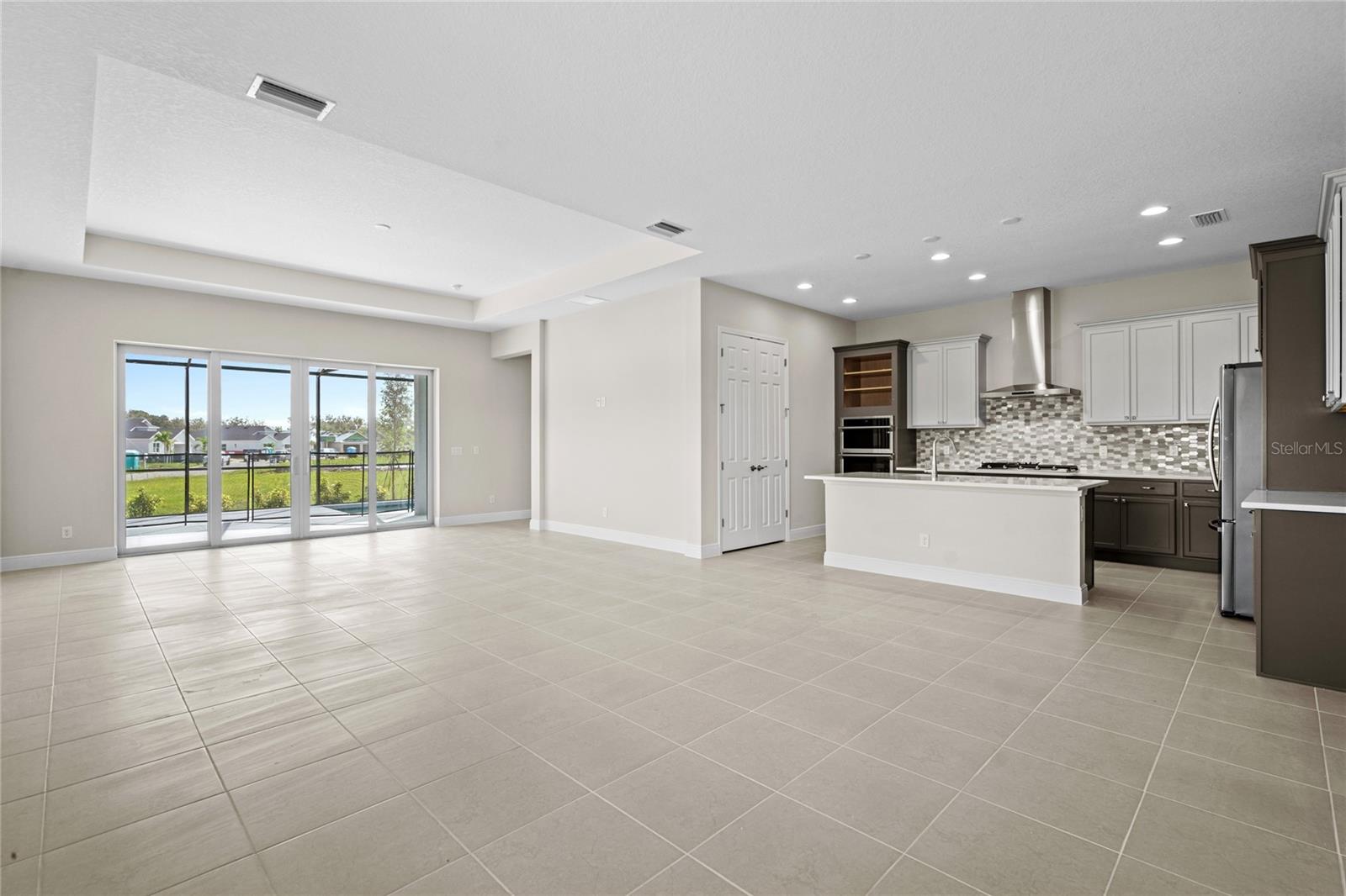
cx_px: 673
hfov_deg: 96.7
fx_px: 598
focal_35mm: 16
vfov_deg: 73.7
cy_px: 448
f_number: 8
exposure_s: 1/13
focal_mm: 16
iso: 400
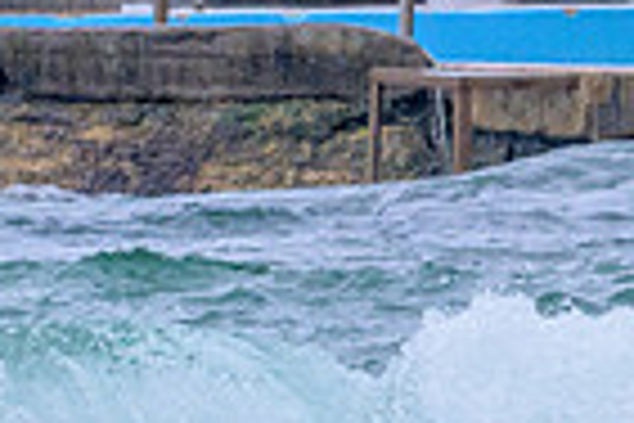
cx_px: -338
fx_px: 41858
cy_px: 597
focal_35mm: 2377
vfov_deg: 0.6
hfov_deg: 0.9
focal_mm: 430
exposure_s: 1/1250
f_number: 11
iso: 720
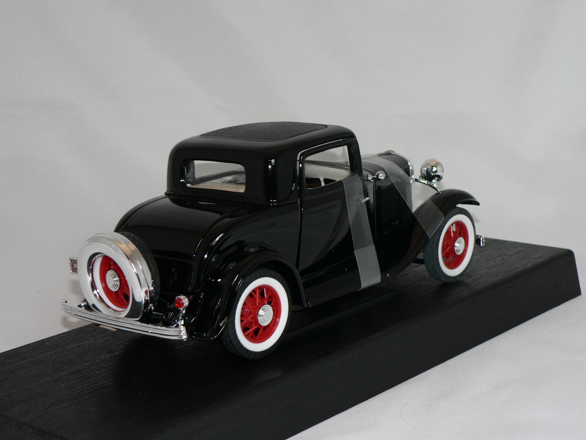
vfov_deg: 21.0
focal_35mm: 70
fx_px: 1185
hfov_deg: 27.8
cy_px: 220
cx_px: 293
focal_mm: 11.6
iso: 80
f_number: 3.2
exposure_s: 1/60
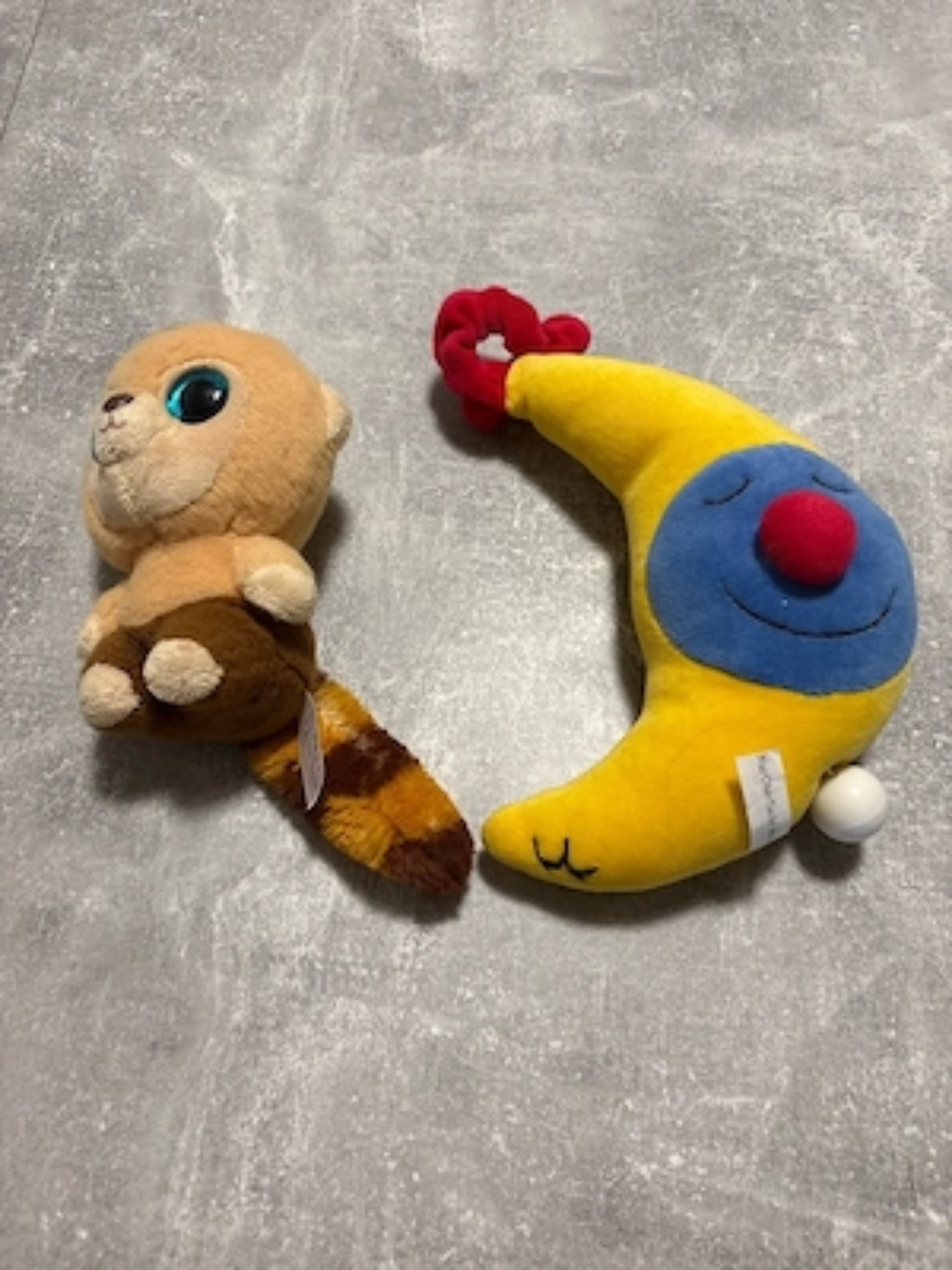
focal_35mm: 26
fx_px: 953
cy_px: 635
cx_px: 476
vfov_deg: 67.3
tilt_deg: -65.7
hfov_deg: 53.1
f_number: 1.6
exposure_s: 1/50
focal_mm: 5.96
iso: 160
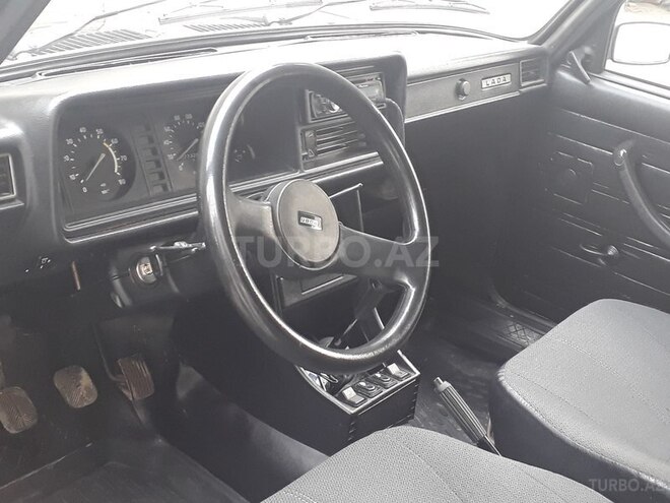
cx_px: 335
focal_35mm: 27
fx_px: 523
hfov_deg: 65.3
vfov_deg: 51.4
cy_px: 252
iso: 160
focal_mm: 3.6
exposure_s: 1/20
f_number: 1.9
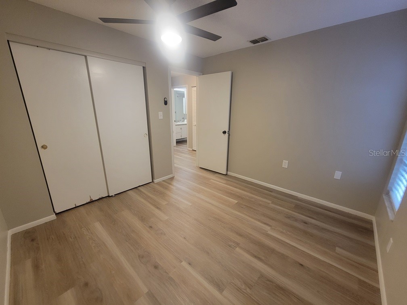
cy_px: 152
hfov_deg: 106.2
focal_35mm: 13
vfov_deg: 89.9
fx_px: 153
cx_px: 204
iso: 320
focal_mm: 2.2
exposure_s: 1/30
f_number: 2.2
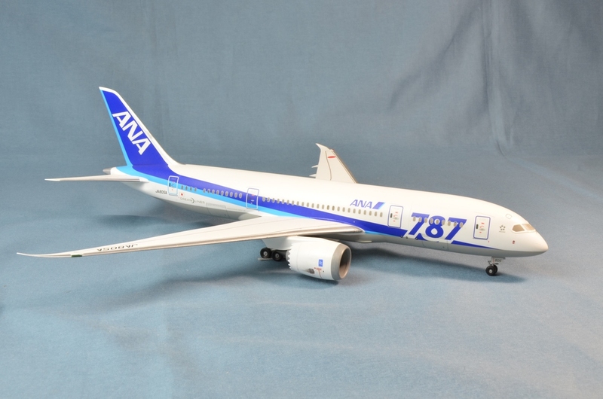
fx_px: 802
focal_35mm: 48
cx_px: 302
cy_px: 200
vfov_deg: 28.0
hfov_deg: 41.2
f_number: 18
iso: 200
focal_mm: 32
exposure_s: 1/1.6
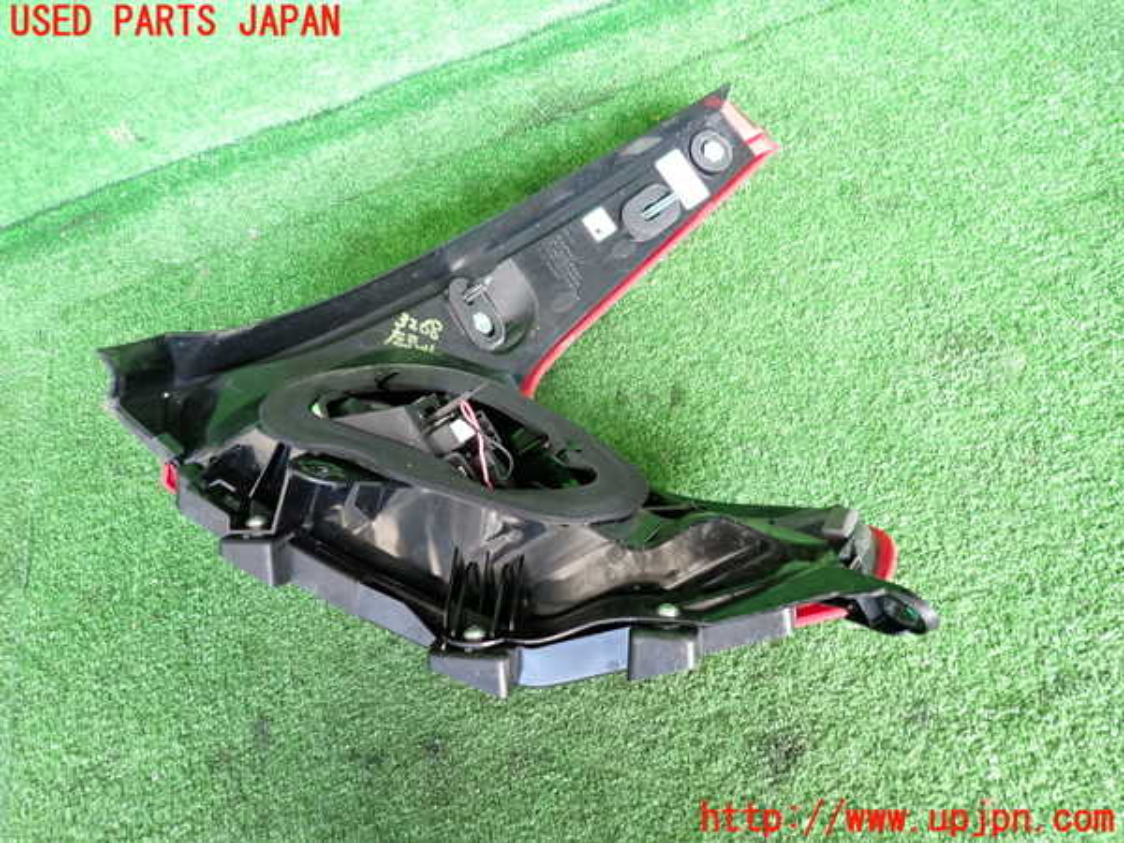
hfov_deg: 69.4
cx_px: 562
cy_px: 422
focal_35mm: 25
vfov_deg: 54.9
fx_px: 812
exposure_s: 1/30
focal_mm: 4.5
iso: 250
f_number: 2
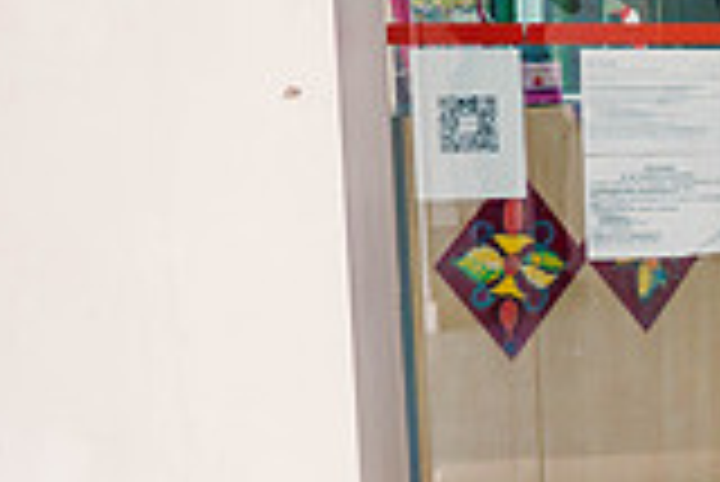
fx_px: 2042
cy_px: 327
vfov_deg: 13.4
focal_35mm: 102
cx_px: 1026
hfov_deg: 18.2
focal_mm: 13
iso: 320
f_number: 1.7
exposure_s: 1/60
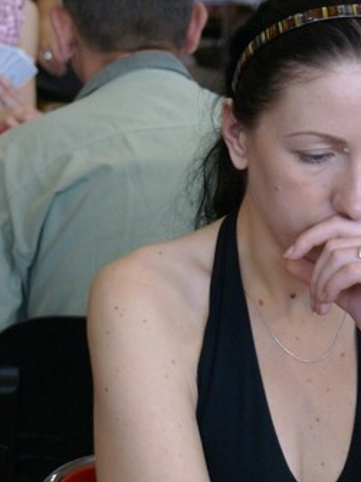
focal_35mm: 151
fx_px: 2101
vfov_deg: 13.1
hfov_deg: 9.8
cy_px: 188
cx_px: 321
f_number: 5.6
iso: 800
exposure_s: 1/60
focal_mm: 50
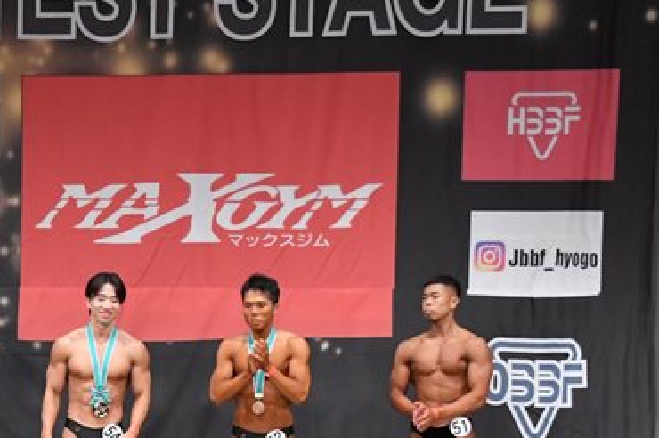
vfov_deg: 7.0
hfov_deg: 10.5
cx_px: -1
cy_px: 426
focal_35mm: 195
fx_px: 3566
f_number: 5.6
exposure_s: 1/400
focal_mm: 62
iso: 6400
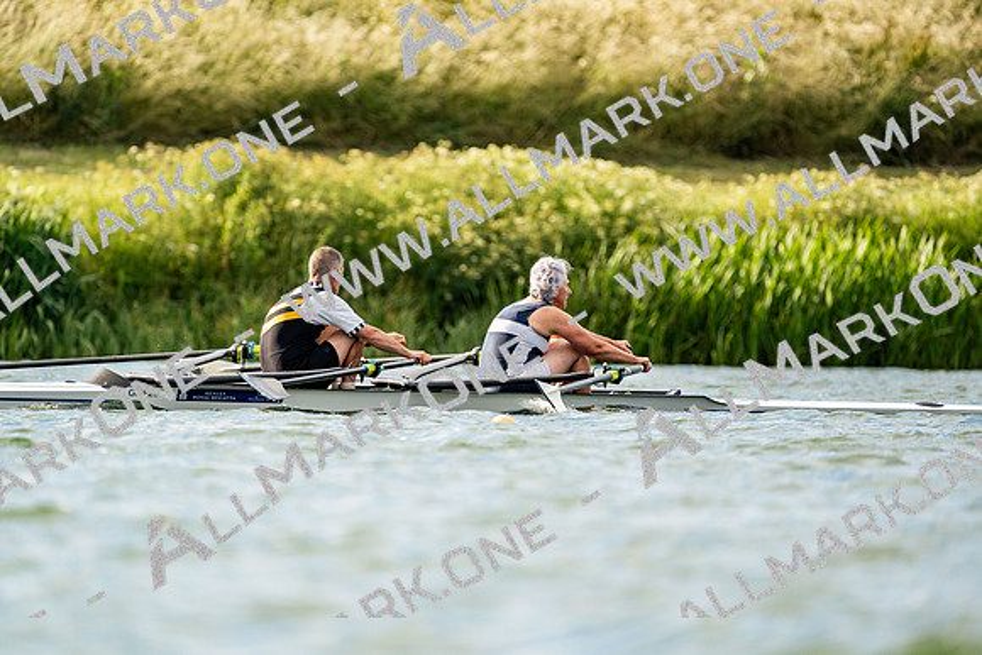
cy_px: 328
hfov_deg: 3.4
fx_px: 16370
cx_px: 491
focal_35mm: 600
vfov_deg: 2.3
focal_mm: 600
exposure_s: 1/2000
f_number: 6.3
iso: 400
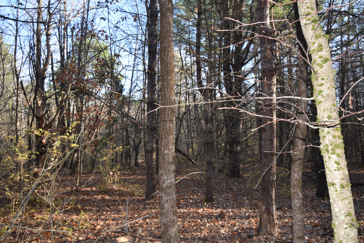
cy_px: 122
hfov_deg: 61.9
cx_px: 182
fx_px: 303
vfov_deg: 43.6
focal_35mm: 30
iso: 250
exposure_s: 1/125
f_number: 5.6
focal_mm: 20
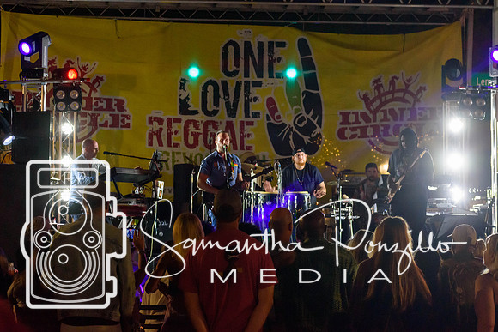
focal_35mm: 113
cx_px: 249
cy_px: 166
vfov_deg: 12.1
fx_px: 1568
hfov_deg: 18.0
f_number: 4.5
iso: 1600
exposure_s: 1/125
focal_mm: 70
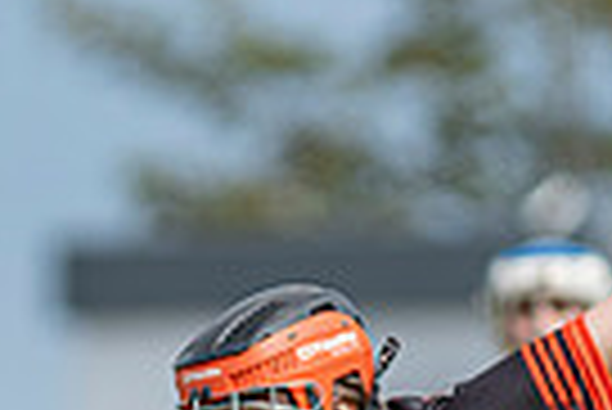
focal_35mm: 2145
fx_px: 36503
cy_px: 896
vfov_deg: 0.6
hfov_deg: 1.0
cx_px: 31
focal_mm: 300
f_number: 2.8
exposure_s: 1/3200
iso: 140
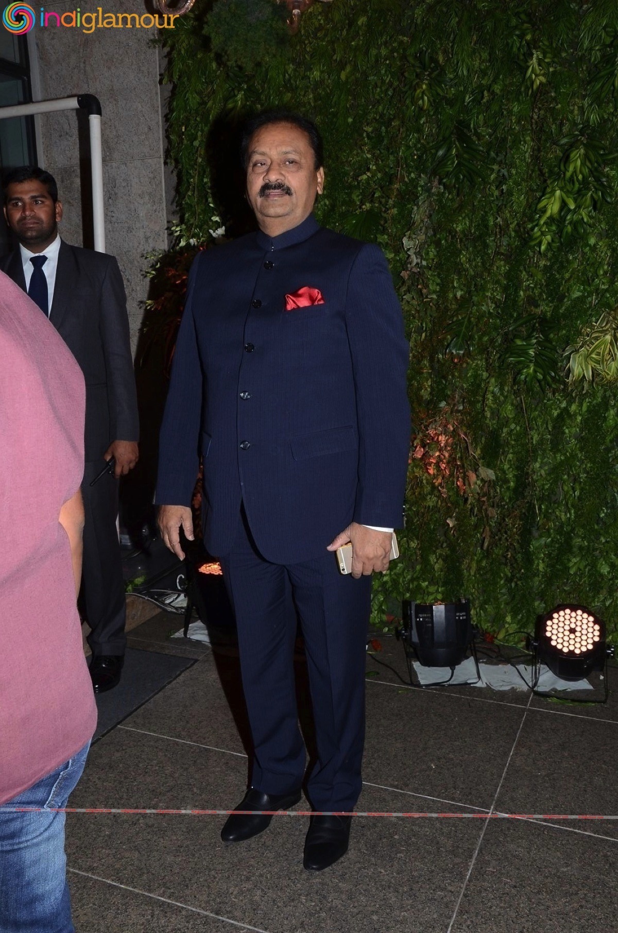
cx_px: 309
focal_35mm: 33
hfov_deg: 39.8
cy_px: 466
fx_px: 853
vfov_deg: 57.3
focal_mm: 22
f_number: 8
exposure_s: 1/125
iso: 500
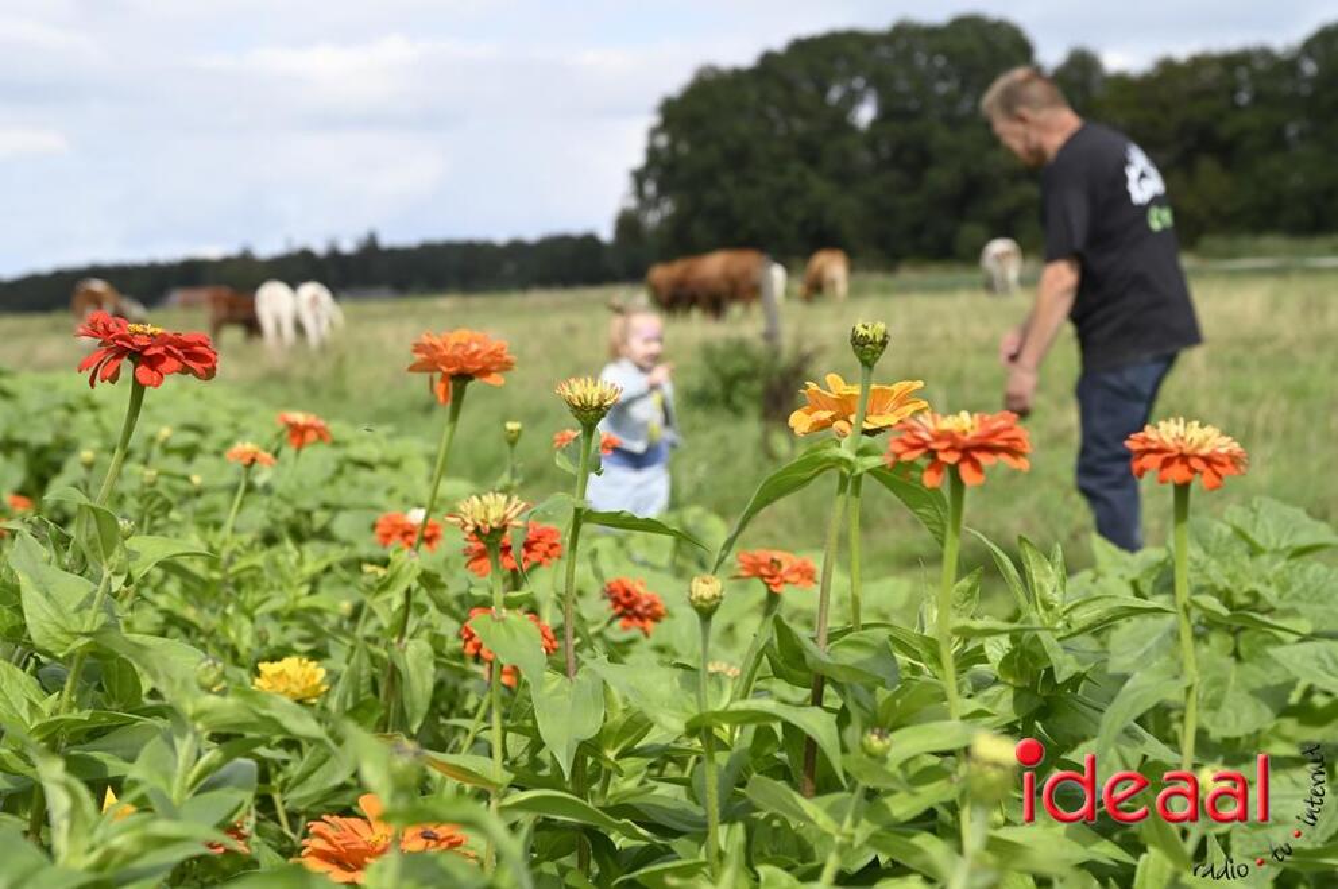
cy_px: 444
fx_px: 2450
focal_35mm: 66
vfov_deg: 20.6
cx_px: 669
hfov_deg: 30.5
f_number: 7.1
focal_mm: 66
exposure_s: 1/800
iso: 400
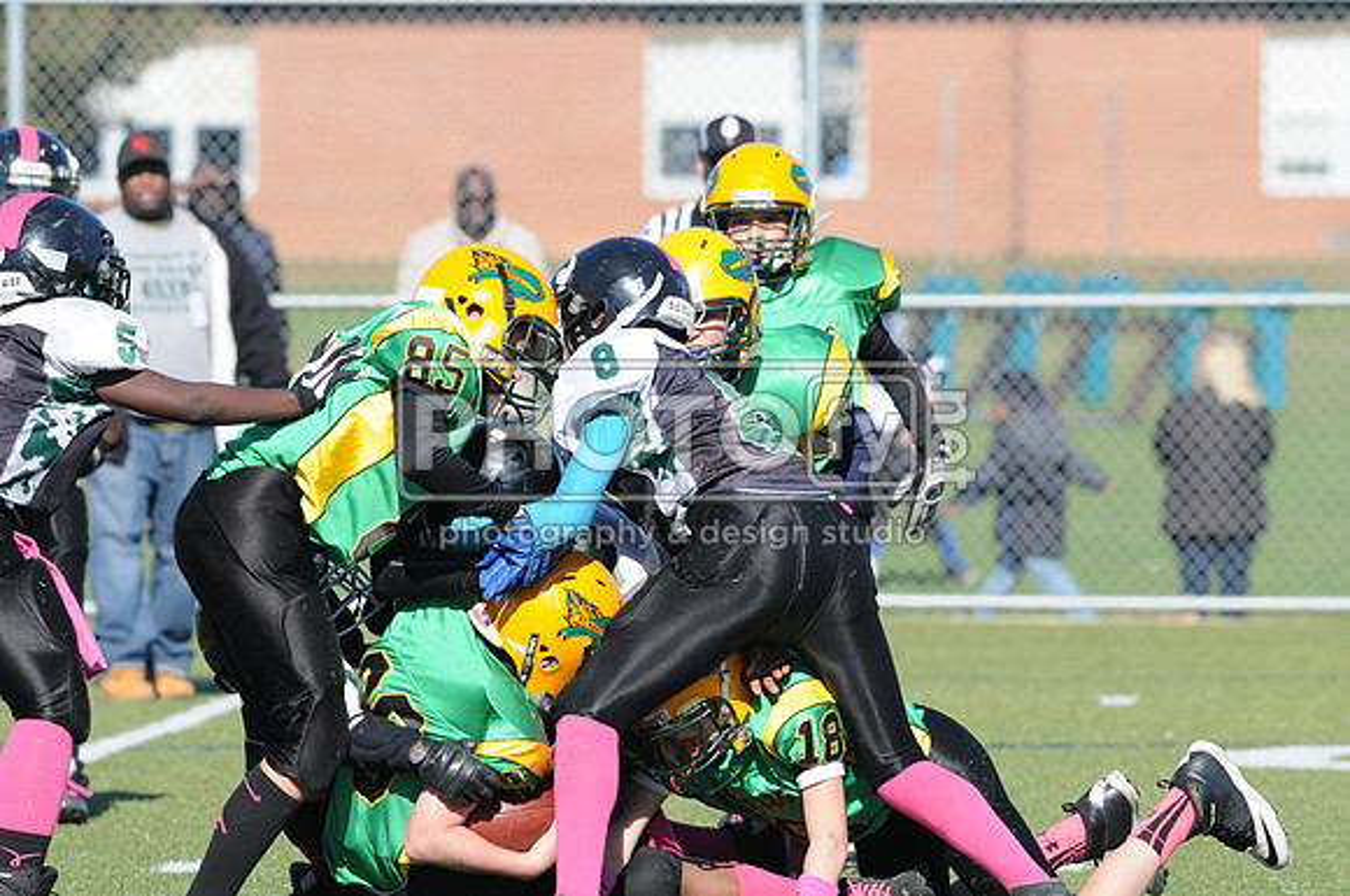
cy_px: 448
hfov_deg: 4.6
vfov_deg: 3.0
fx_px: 16851
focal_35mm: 450
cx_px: 675
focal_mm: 300
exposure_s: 1/500
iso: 200
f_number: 7.1
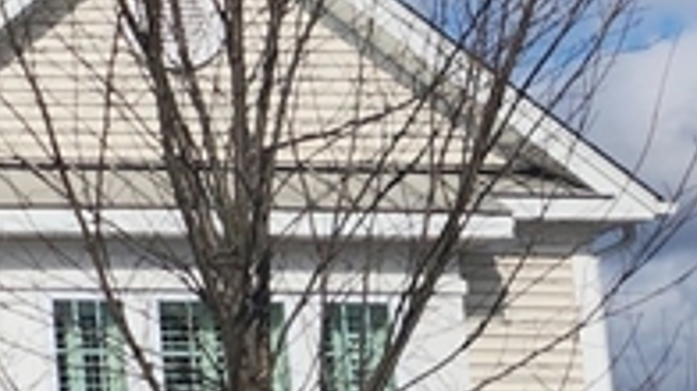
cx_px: -839
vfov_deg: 9.2
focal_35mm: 131
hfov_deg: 13.3
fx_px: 2420
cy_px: 213
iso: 20
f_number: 1.8
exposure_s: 1/3521
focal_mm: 5.4
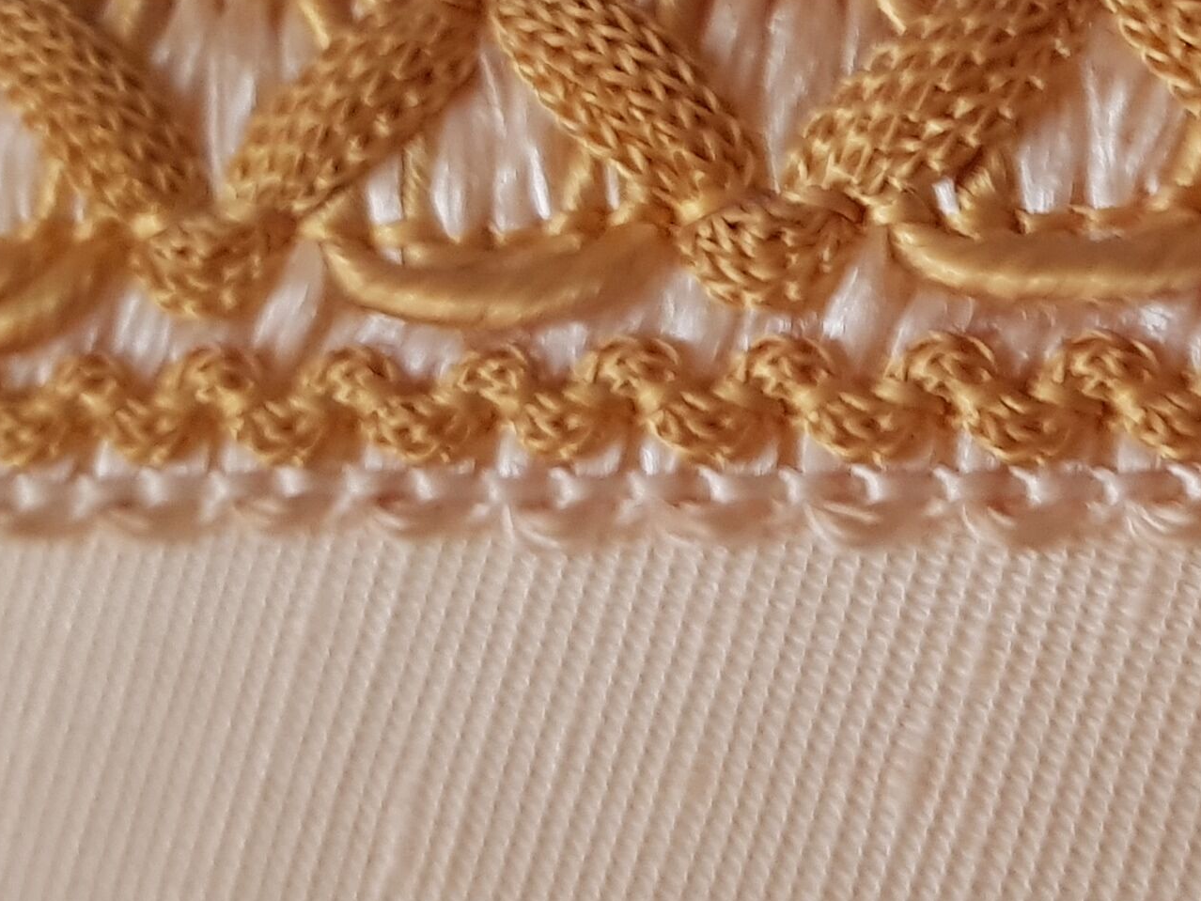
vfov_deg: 17.8
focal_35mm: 82
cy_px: 147
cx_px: 1086
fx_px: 2846
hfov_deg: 23.2
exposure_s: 1/14
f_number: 1.7
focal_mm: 4.2
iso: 200
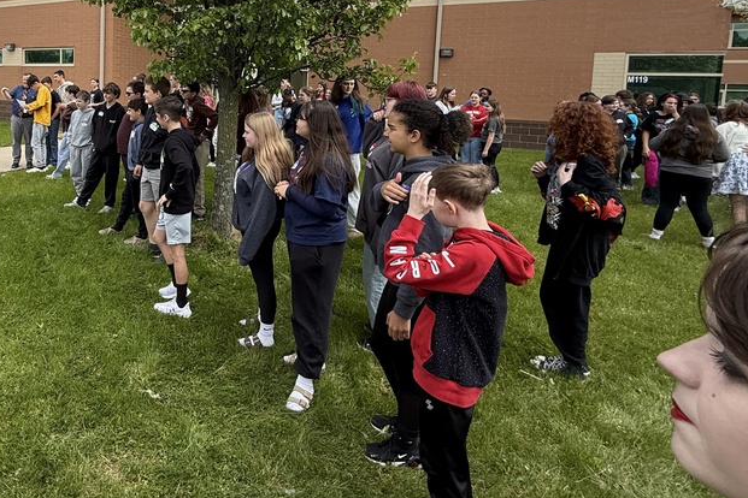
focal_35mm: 24
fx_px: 499
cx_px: 179
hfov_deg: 68.5
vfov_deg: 50.9
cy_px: 124
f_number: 2.2
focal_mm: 2.22
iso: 64
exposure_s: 1/709
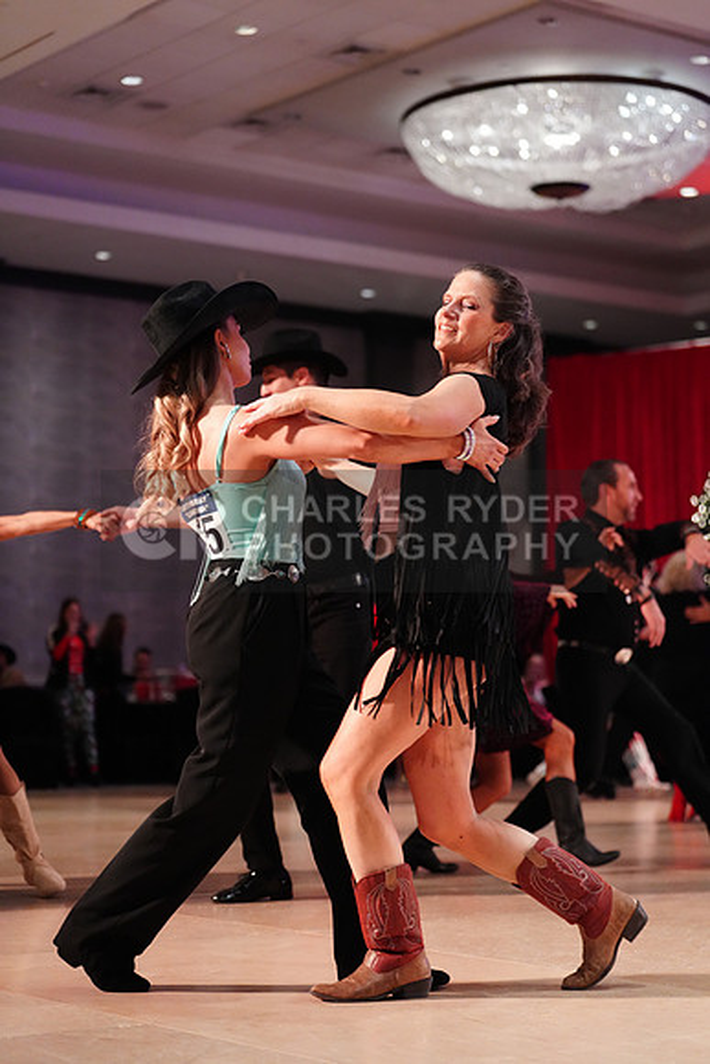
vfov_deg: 28.8
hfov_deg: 19.5
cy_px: 532
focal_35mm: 70
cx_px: 355
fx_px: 2069
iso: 5000
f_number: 2.8
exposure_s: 1/400
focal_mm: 70
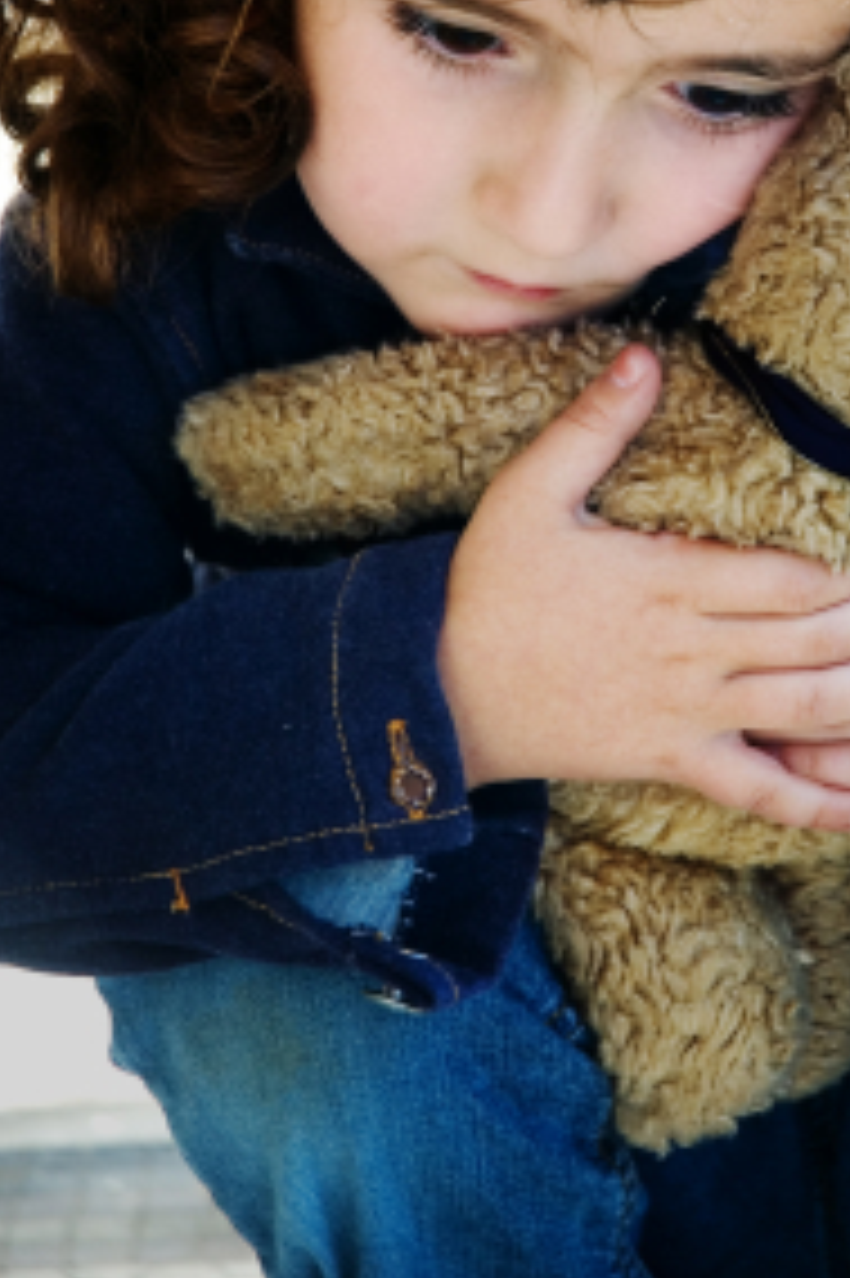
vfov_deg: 13.1
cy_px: 351
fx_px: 5567
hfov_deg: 8.7
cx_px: 614
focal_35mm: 157
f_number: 5.6
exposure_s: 1/60
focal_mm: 70
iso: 200
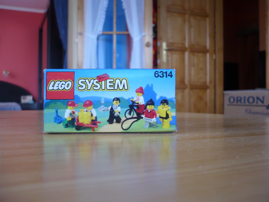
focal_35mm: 35
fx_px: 272
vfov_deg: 40.7
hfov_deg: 52.6
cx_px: 134
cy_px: 101
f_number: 2.8
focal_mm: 5.8
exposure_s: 1/30
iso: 100
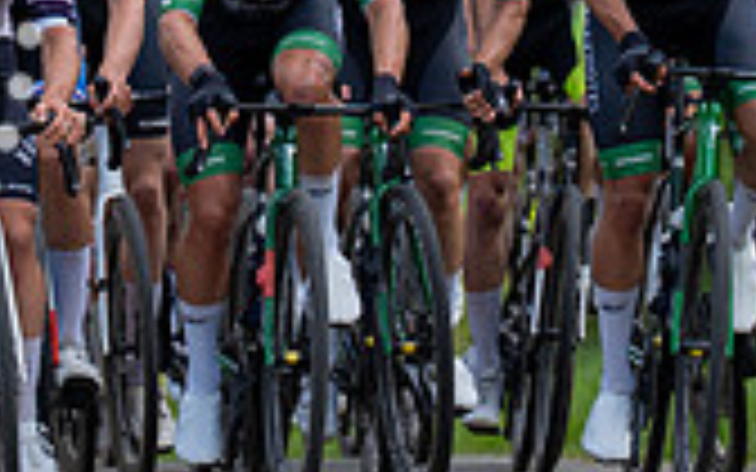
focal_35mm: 702
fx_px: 14464
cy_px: -240
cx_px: 320
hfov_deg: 3.0
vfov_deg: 1.9
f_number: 3.5
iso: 250
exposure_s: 1/1000
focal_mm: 200
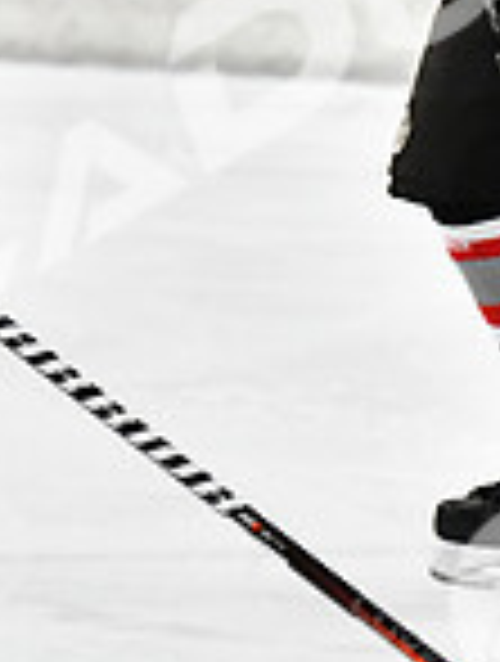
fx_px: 14687
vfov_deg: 2.6
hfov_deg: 2.0
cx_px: 441
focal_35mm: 766
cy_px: -61
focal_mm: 135
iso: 5000
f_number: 2.8
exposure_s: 1/1250
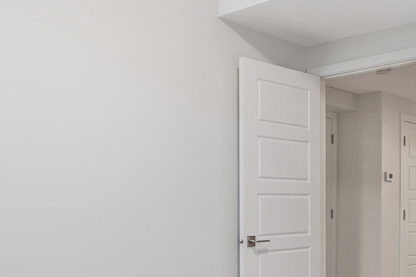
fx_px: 520
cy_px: 207
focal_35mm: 45
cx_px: 235
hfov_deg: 43.5
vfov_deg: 29.4
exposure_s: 1/8
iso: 400
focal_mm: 16
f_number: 8
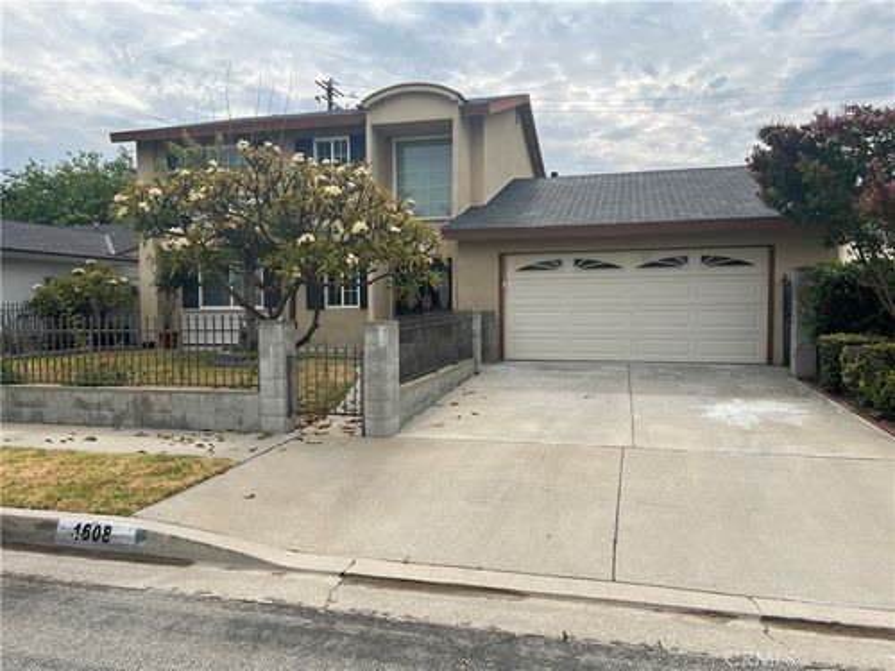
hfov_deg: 67.3
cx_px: 448
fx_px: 672
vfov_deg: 53.1
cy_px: 336
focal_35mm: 26
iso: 50
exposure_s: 1/4630
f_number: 1.5
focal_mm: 5.7
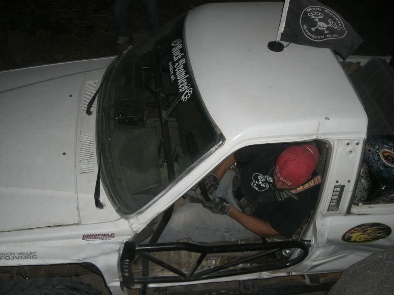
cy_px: 148
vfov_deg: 37.7
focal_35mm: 38
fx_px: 433
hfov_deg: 49.0
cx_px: 197
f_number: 2.7
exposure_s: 1/60
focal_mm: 6.2
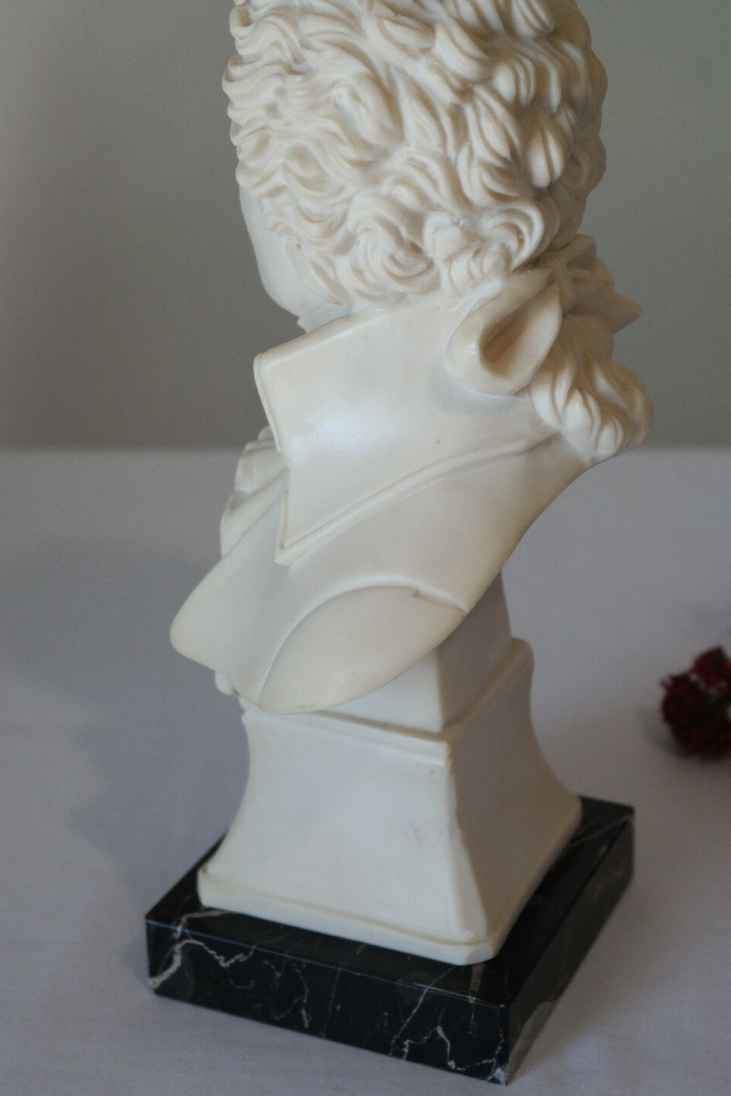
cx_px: 414
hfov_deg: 19.5
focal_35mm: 70
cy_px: 484
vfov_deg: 28.8
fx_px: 2131
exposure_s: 1/60
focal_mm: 38
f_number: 5
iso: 400
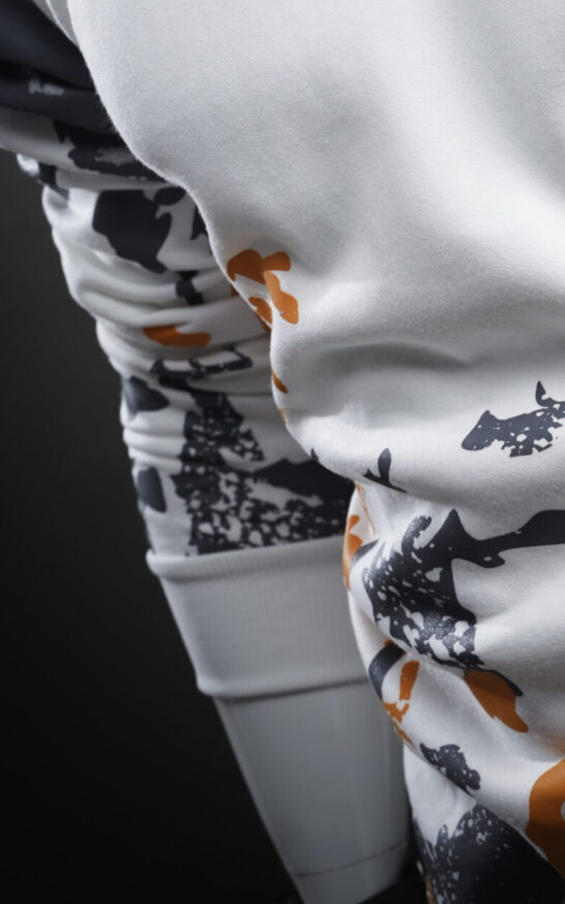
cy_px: -6
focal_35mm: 113
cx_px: 496
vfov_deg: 18.0
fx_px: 2784
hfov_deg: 11.5
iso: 100
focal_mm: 54
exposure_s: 1/125
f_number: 9
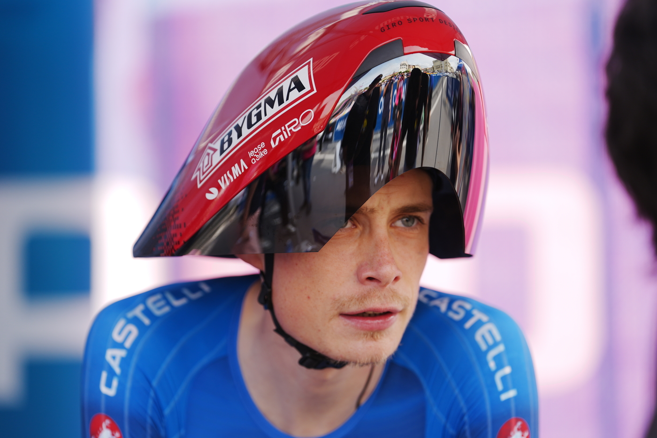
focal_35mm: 200
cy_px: 219
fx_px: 3649
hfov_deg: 10.3
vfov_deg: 6.9
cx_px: 328
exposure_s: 1/640
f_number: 3.2
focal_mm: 200
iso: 125
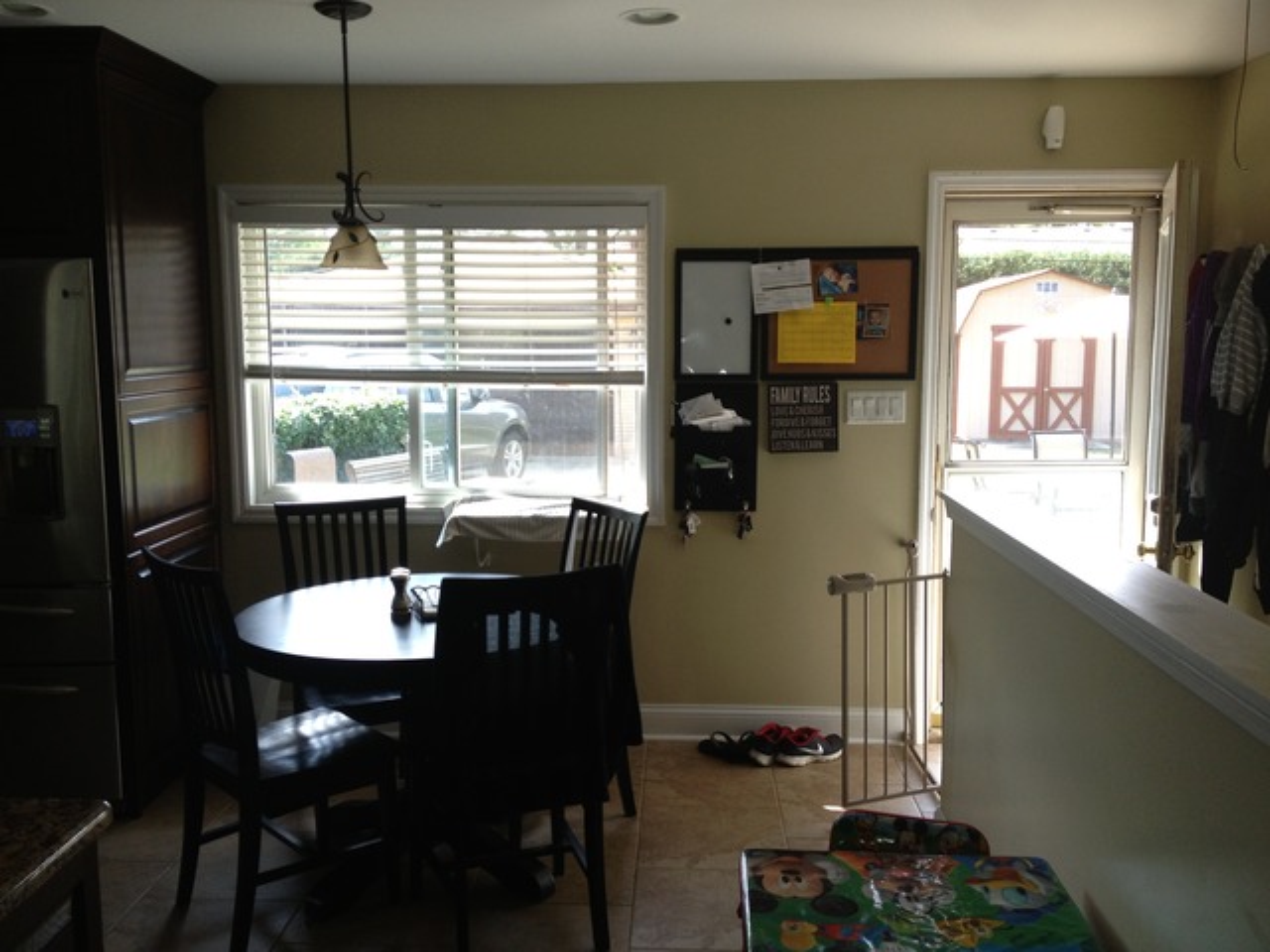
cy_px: 476
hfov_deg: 52.6
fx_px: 1284
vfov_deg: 40.7
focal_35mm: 35
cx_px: 635
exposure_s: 1/120
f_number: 2.4
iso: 80
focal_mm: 4.28
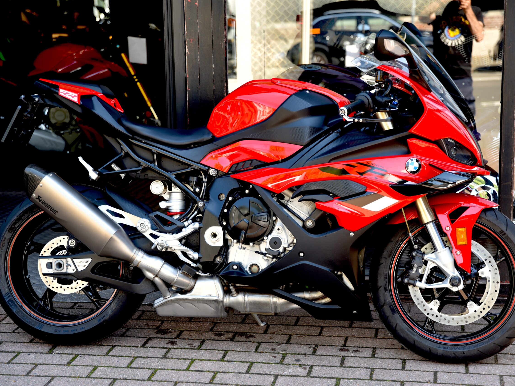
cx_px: 267
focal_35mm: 76
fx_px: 1131
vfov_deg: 19.4
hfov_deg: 25.7
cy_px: 193
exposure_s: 1/60
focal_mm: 70
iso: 100
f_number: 3.5
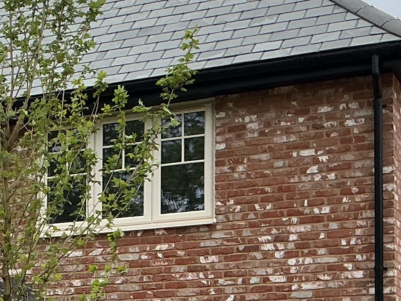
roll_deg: -0.4
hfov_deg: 16.4
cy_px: 369
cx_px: -169
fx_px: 1286
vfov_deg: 13.0
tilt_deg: +2.8
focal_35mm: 111
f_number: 1.8
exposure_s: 1/1098
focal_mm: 3
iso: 25
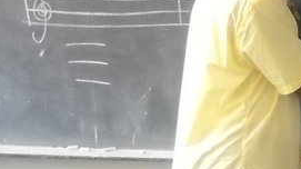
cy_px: 102
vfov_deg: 7.2
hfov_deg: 12.5
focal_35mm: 169
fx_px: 1348
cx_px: 352
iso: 800
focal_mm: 6.72
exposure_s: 1/154
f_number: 3.1
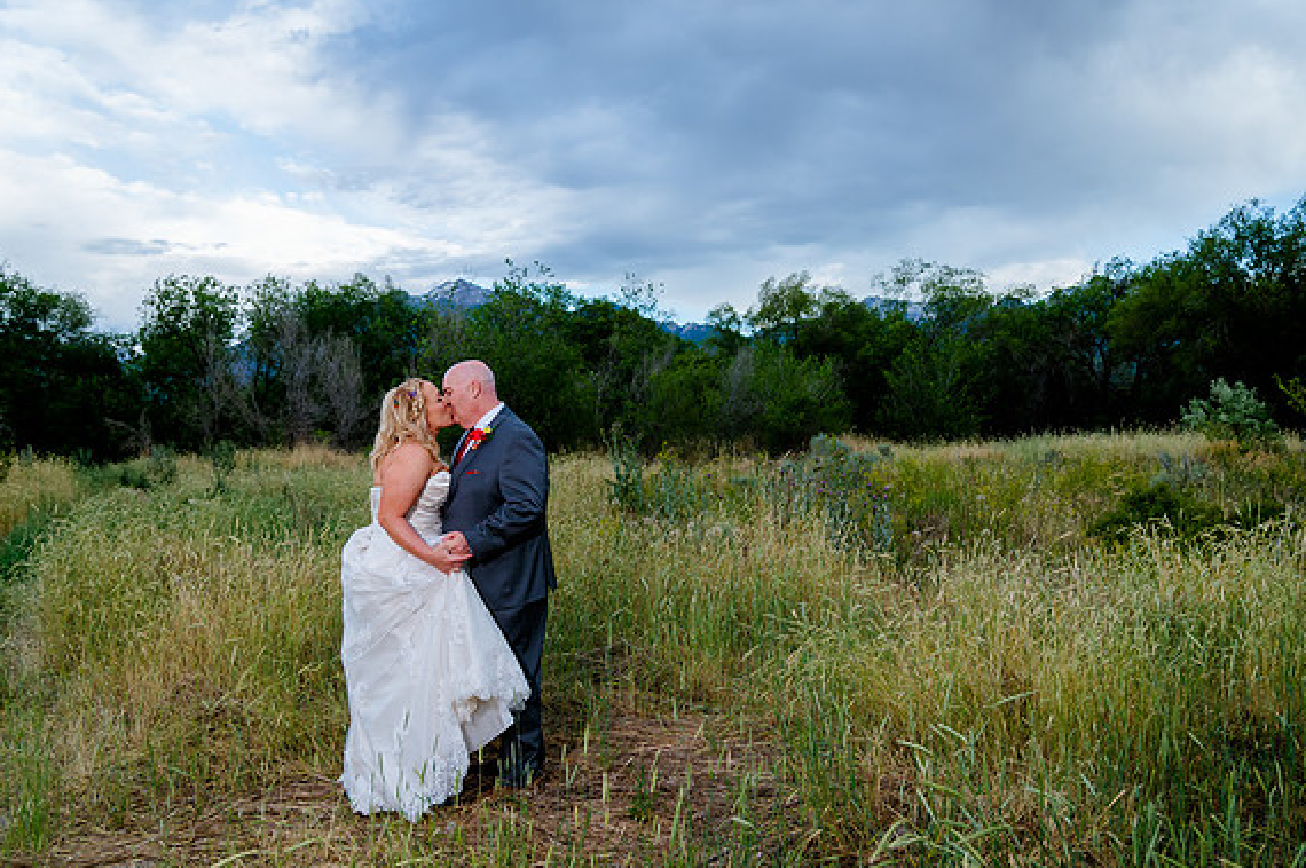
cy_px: 411
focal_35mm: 30
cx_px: 698
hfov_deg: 61.9
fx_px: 1087
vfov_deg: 43.5
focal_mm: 24
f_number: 4
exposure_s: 1/500
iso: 400
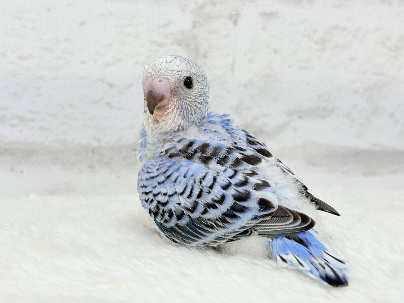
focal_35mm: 52
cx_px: 202
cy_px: 152
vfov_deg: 28.0
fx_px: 607
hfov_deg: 36.8
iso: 32
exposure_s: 1/50
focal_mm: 5.96
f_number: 1.6
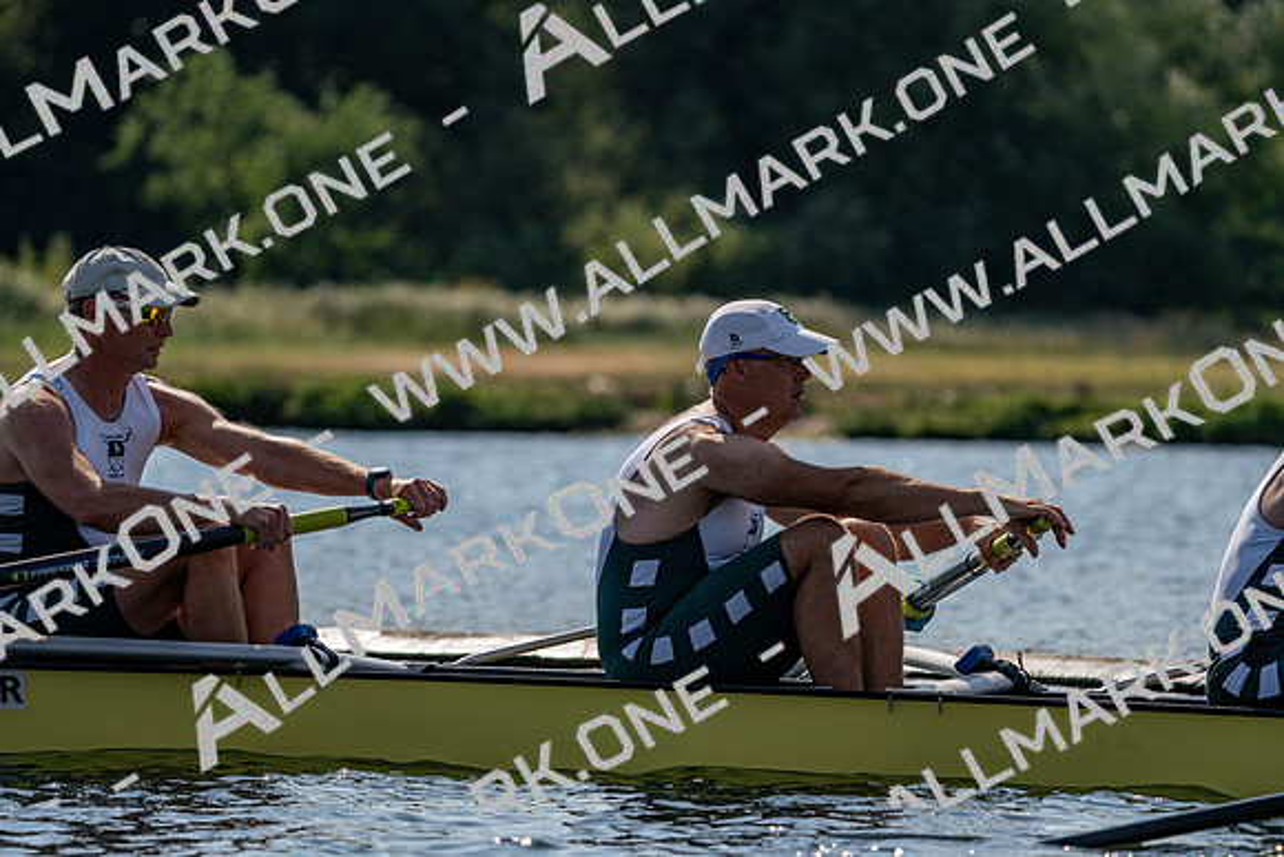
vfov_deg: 4.7
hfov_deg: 7.1
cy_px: 428
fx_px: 10381
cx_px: 642
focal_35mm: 291
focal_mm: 291
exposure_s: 1/1600
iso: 125
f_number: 5.6
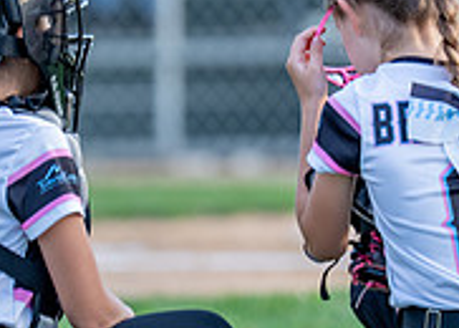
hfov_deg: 2.4
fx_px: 10768
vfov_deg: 1.7
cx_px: 174
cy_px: 209
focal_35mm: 826
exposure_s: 1/320
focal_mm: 188
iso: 200
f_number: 2.8
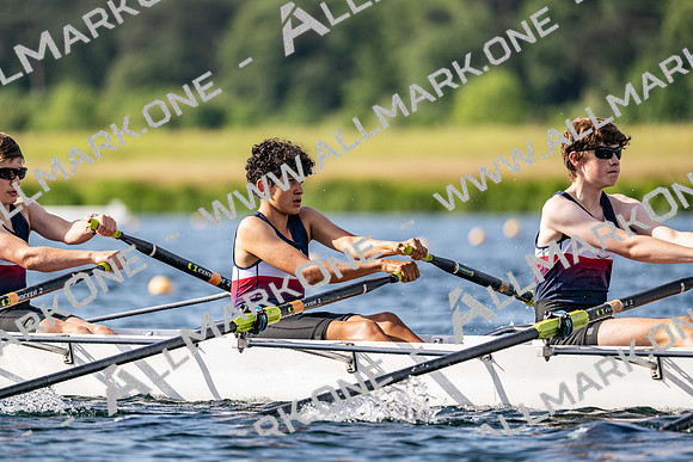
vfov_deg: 3.4
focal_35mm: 400
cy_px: 231
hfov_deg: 5.2
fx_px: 7701
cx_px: 346
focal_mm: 400
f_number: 4.5
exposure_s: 1/2500
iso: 400
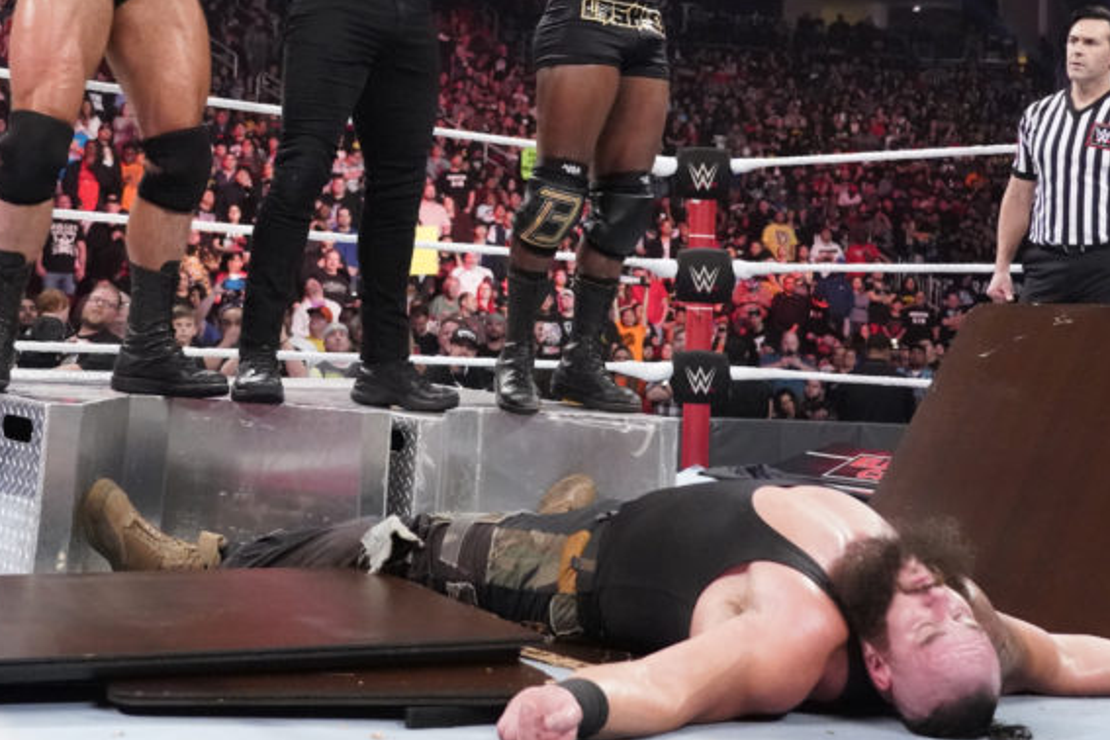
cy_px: 83
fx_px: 1727
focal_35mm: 56
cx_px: 442
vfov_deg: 23.6
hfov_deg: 35.5
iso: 12800
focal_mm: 31
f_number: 4
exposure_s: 1/640
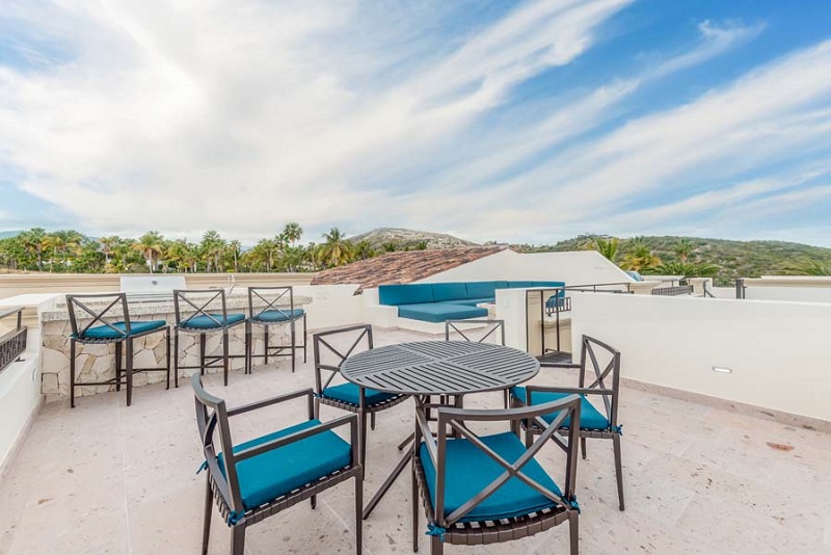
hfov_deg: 100.4
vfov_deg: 77.4
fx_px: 346
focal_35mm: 15
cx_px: 416
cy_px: 278
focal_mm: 15
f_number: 8
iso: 100
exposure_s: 1/200
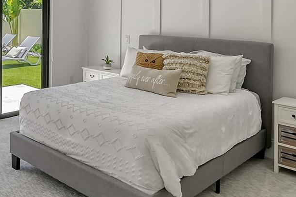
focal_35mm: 39
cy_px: 13
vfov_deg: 32.2
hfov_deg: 46.5
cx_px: 51
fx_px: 321
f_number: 10
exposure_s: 1/800
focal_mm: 10
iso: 800
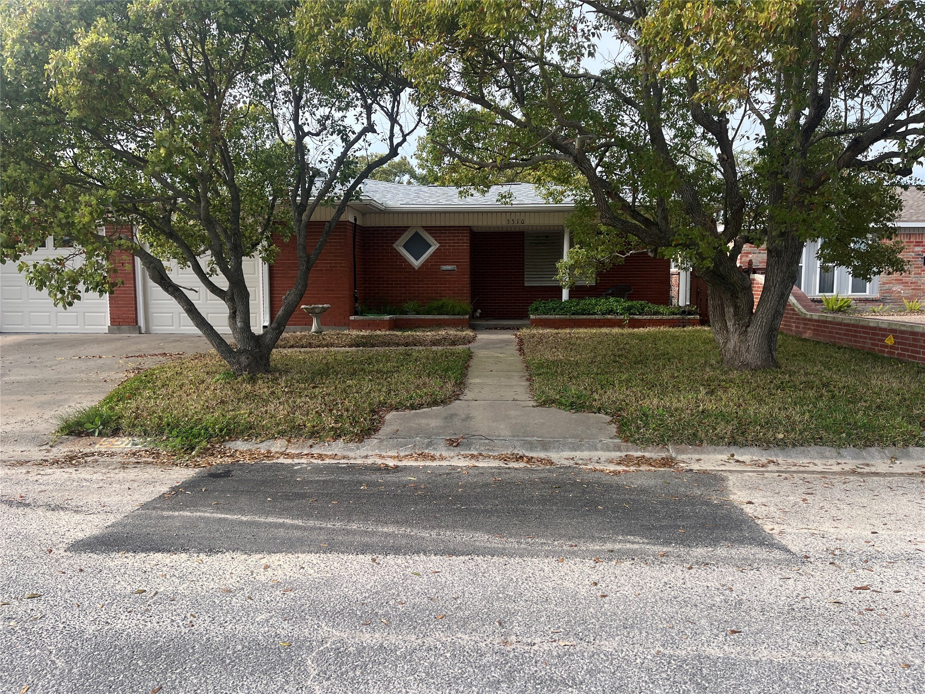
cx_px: 462
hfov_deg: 67.3
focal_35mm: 26
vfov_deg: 53.1
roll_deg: +0.0
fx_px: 695
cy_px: 347
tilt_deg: -4.5
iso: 50
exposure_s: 1/1404
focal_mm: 5.1
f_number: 1.6
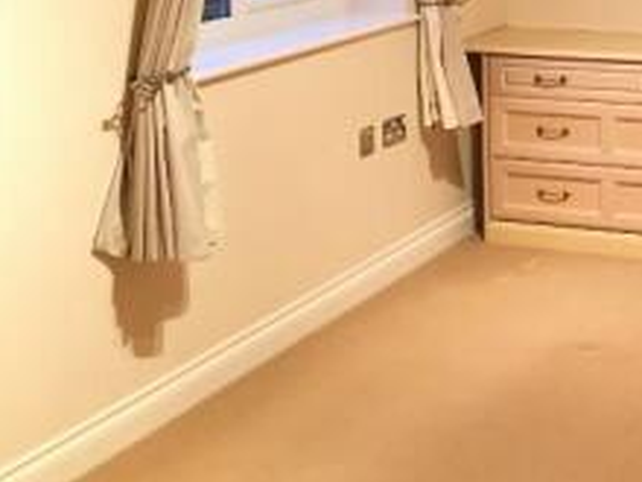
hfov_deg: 24.1
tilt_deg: -5.5
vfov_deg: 18.4
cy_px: -42
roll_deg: +0.1
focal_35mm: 77
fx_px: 1428
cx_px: 658
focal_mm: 4.15
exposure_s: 1/17
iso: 200
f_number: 2.2
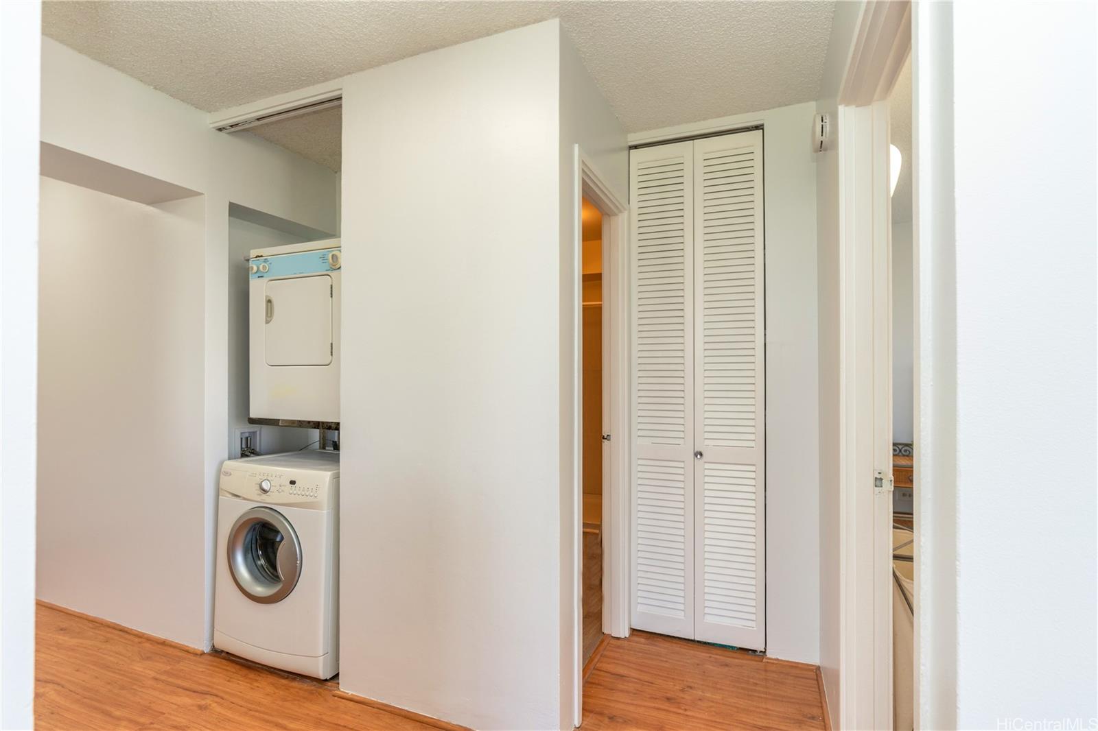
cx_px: 549
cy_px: 366
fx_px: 488
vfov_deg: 73.7
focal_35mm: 16
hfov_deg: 96.7
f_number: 8
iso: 160
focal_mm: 16
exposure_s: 1/25
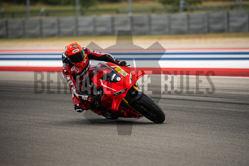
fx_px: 2075
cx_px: 124
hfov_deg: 6.9
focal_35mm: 300
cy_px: 83
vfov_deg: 4.6
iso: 500
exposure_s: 1/5000
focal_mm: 200
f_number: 2
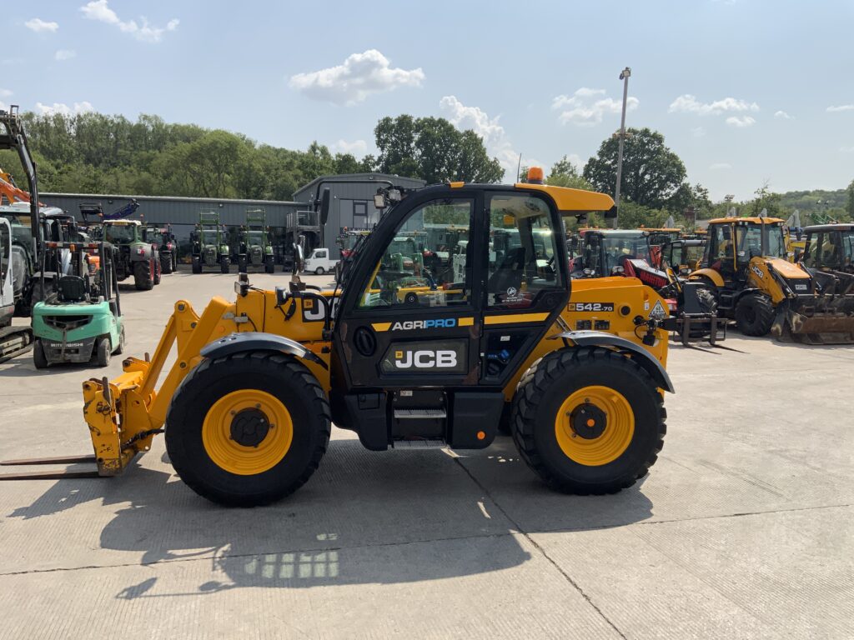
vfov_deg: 48.2
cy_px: 320
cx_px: 427
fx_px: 715
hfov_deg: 61.7
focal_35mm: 29
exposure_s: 1/2538
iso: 16
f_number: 1.8
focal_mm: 3
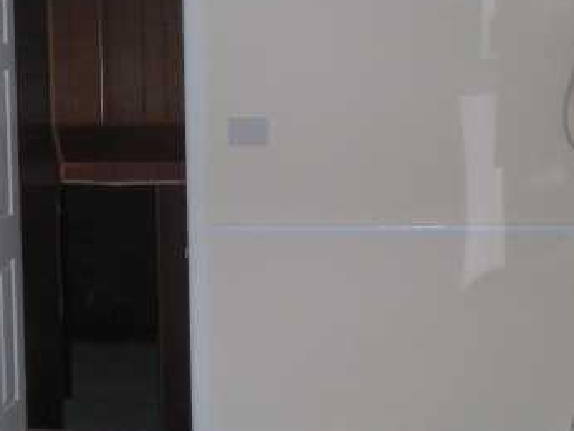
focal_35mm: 70
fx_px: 1162
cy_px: 192
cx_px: 147
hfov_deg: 27.4
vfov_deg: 21.0
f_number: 3.1
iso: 200
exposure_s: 1/60
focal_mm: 6.3
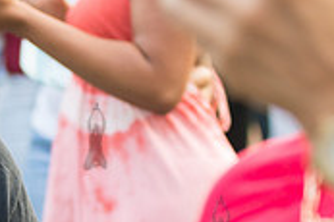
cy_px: 229
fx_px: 2864
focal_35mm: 309
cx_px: -154
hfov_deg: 6.6
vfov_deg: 4.4
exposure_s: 1/160
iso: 1000
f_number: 4.5
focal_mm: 92
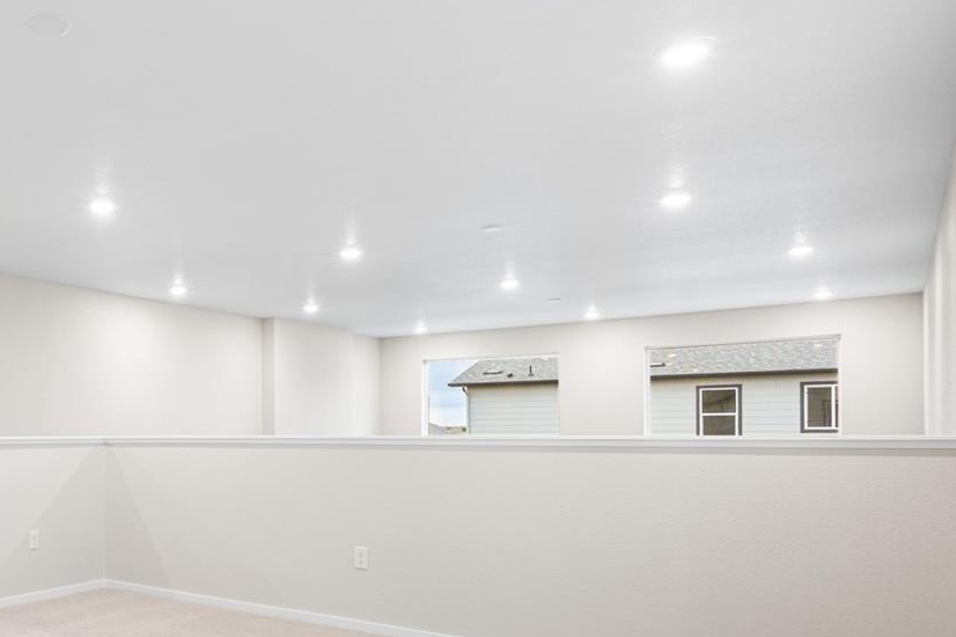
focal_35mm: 31
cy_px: 424
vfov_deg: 41.7
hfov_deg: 53.9
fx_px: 823
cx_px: 125
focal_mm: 16
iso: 100
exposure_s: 1/3
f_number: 8
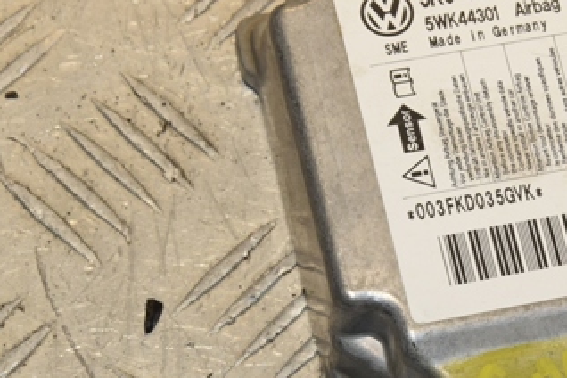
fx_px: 3134
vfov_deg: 6.9
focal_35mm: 199
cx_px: 551
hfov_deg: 10.3
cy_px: 232
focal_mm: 66
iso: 800
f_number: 10
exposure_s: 1/200
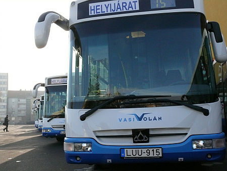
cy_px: 86
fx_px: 230
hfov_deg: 52.6
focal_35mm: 35
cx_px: 114
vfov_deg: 40.7
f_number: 7.1
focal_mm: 7.4
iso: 400
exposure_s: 1/400
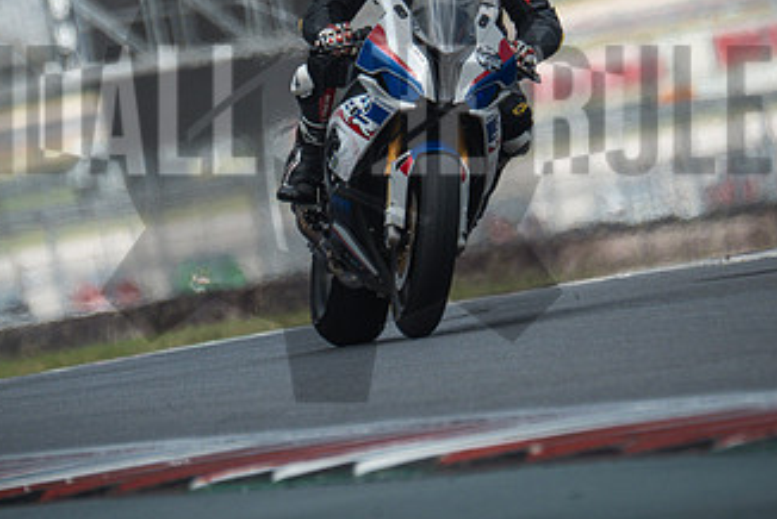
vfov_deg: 1.3
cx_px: 331
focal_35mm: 1066
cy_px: 113
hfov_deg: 1.9
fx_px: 23028
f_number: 5.6
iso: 1000
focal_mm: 400
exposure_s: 1/2000
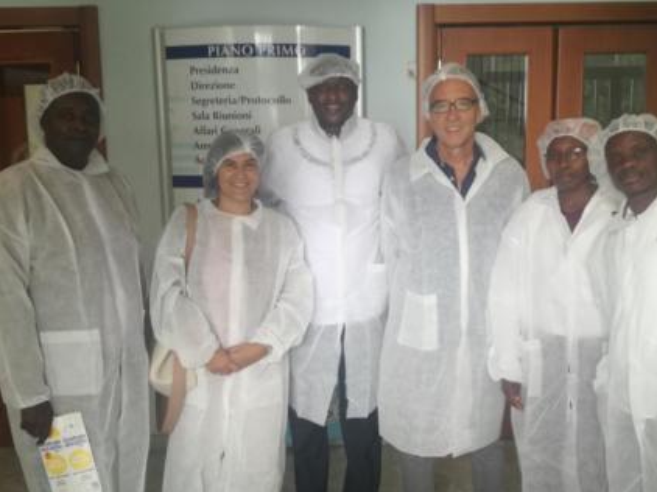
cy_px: 265
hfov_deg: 56.7
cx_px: 363
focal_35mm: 32
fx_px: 607
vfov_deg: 44.1
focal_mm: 3.79
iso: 80
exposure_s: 1/30
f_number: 2
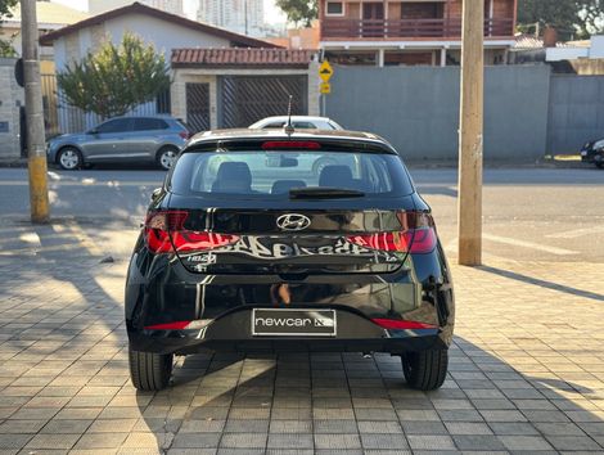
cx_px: 302
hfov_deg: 39.6
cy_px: 228
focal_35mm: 48
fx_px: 839
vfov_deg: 30.3
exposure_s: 1/261
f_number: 1.78
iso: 64
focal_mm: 6.76
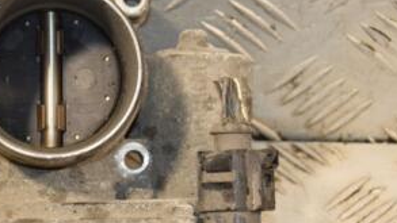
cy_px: 107
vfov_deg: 5.4
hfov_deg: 9.6
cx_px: 104
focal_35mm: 225
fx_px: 2369
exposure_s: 1/200
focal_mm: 70
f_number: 5.6
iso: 800
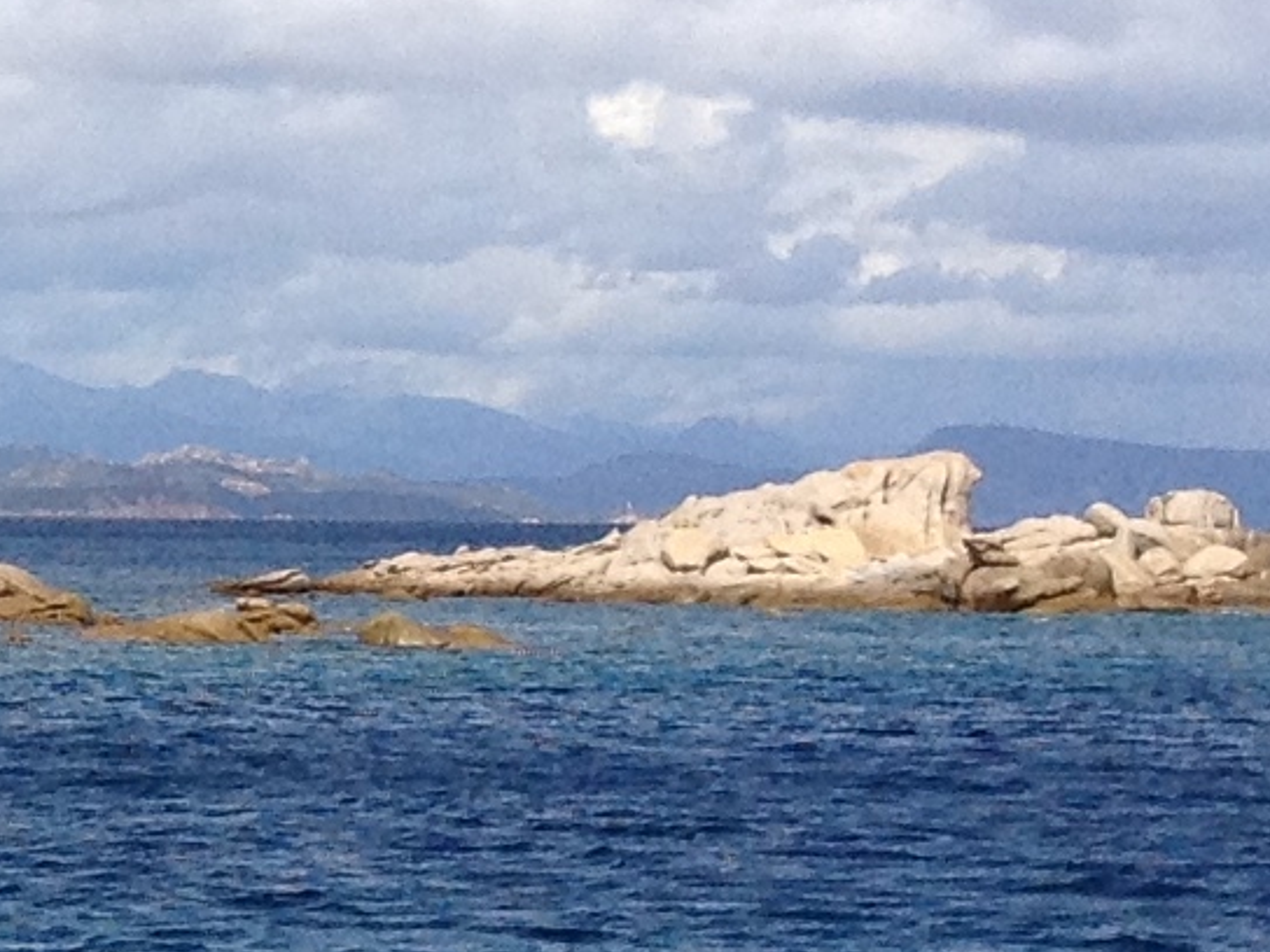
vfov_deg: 7.1
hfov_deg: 8.7
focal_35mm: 210
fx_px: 7705
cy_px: 247
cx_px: -1662
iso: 64
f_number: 2.4
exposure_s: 1/2513
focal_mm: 4.28
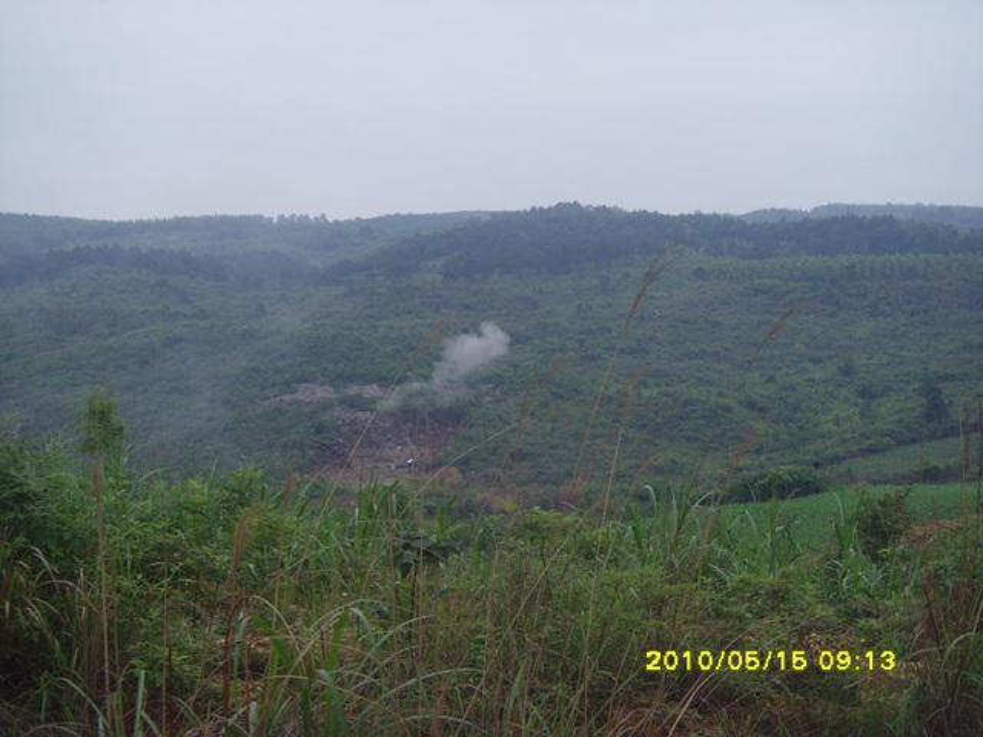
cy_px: 368
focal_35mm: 70
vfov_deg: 21.0
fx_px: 1988
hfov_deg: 27.8
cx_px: 492
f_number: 4.1
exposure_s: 1/350
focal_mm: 11.8
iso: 80
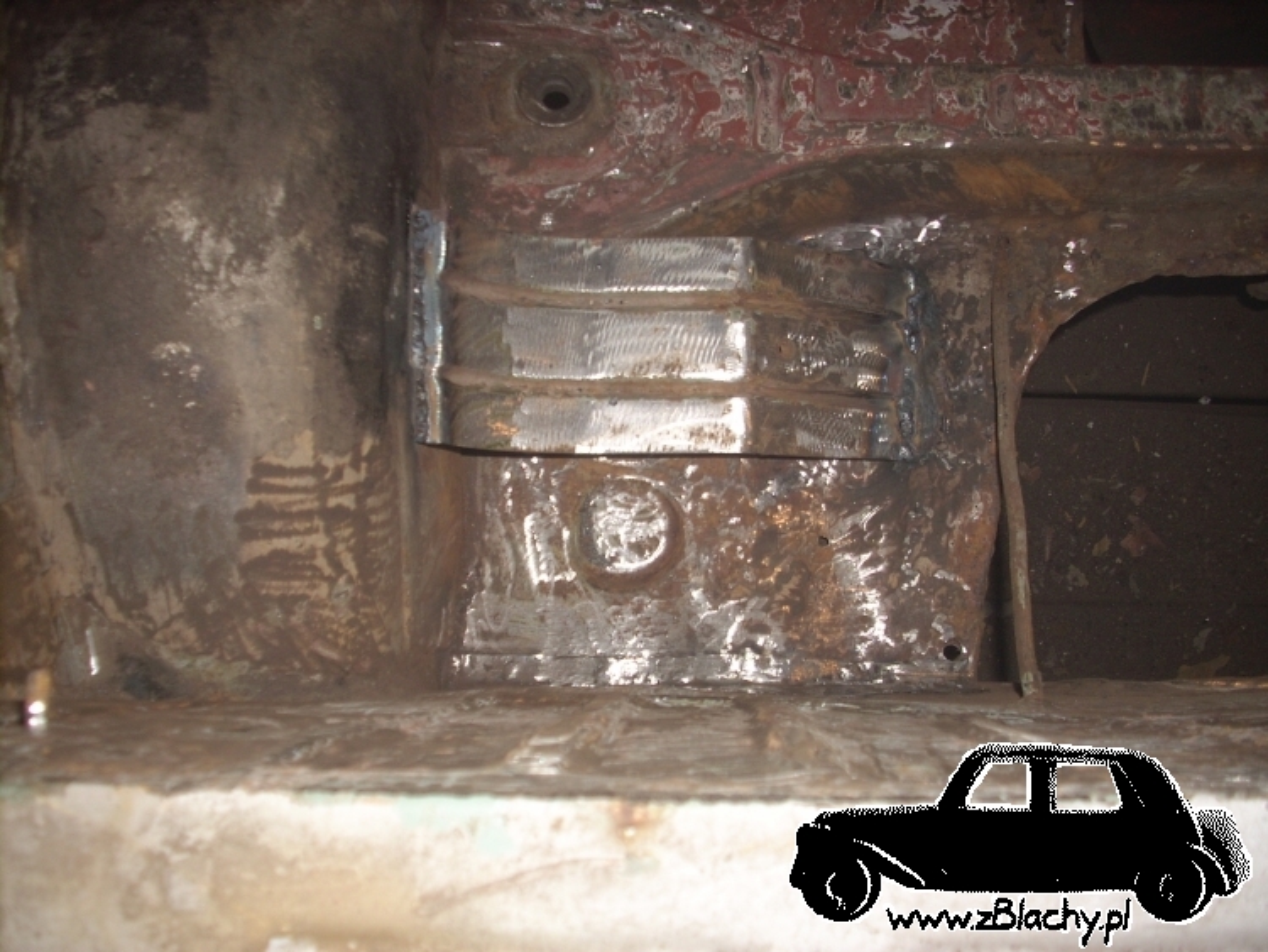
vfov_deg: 38.7
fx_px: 1356
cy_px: 476
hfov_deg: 50.1
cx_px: 634
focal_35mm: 37
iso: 64
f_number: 2.8
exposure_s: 1/60
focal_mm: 6.2
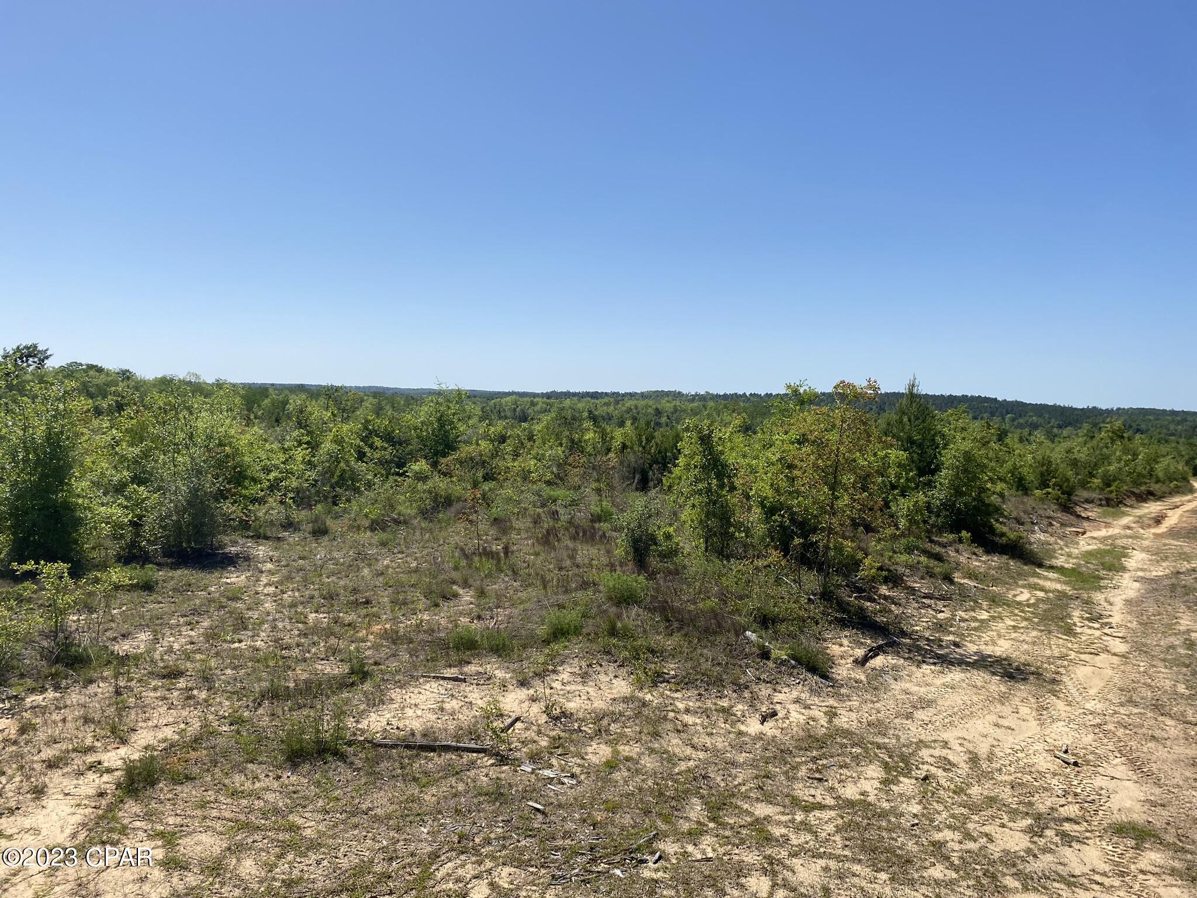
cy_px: 449
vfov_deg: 53.1
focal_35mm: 26
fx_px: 899
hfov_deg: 67.3
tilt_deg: -1.7
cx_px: 598
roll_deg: -2.4
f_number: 1.8
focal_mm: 4.25
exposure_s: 1/4608
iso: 32
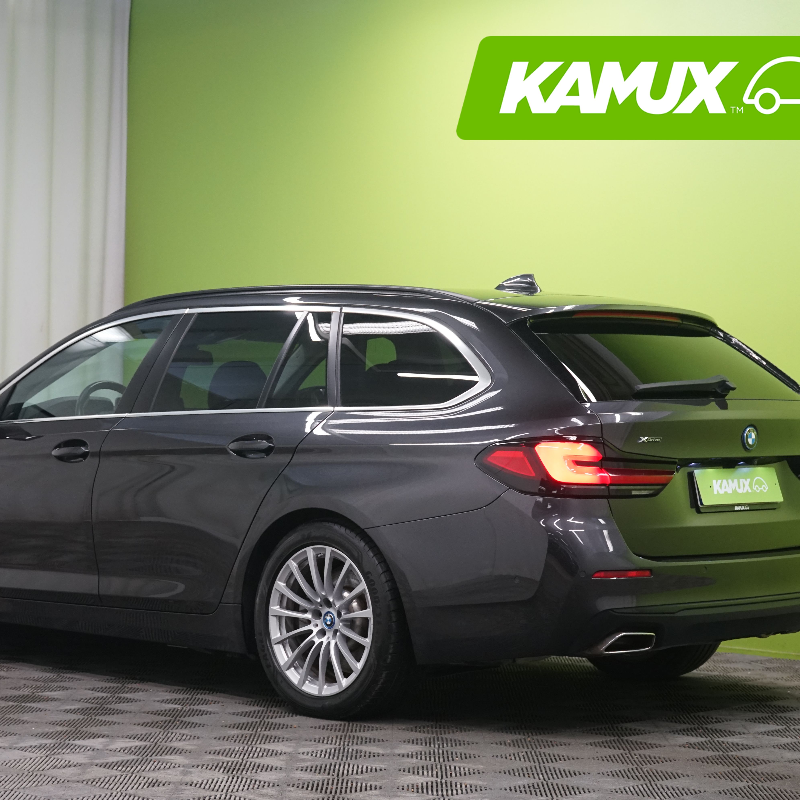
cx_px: 304
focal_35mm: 81
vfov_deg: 21.4
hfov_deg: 21.3
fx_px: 2118
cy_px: 401
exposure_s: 1/25
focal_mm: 63
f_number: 6.3
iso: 1600
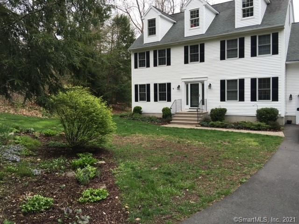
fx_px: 250
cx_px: 150
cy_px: 112
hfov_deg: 61.7
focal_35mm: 29
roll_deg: +1.6
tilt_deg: -0.5
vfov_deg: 48.2
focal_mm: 4.15
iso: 25
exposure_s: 1/310
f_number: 2.2
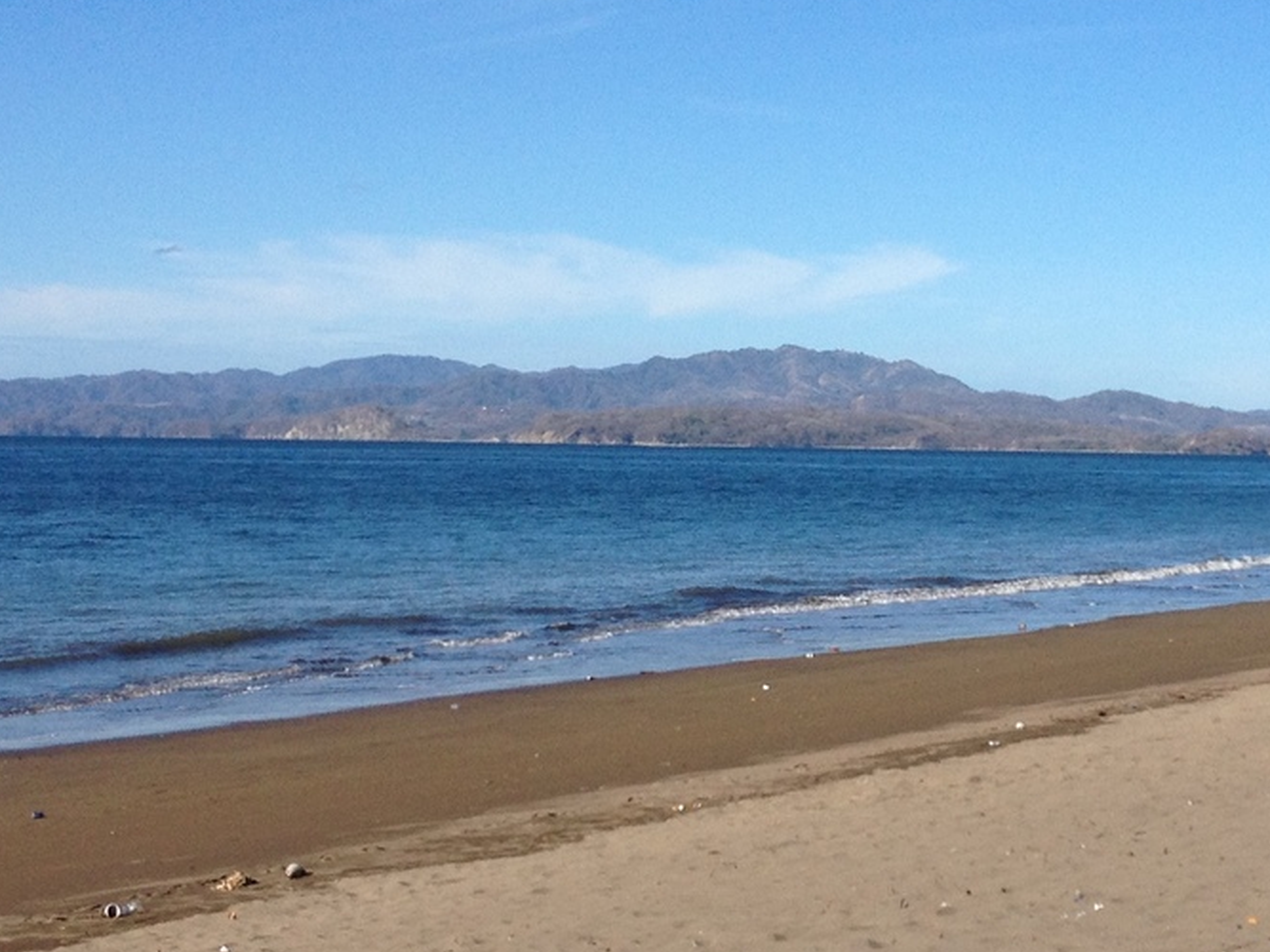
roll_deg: -0.4
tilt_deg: -2.0
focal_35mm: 84
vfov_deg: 17.5
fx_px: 3081
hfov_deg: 23.1
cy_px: 383
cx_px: 918
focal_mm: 4.28
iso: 50
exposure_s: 1/2632
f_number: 2.4
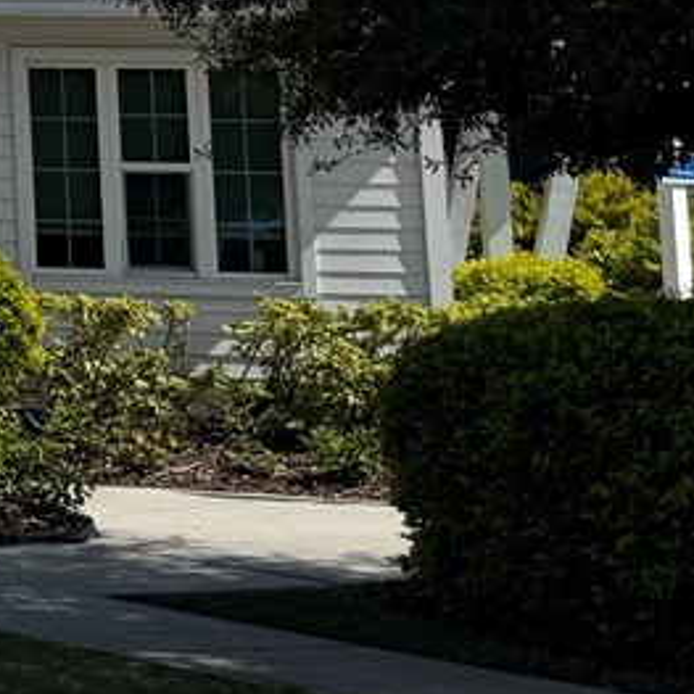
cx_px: -1351
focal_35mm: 129
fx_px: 2926
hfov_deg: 10.2
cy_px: -245
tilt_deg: +8.8
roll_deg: -0.7
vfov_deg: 13.0
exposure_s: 1/7092
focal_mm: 6.76
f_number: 1.78
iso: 80
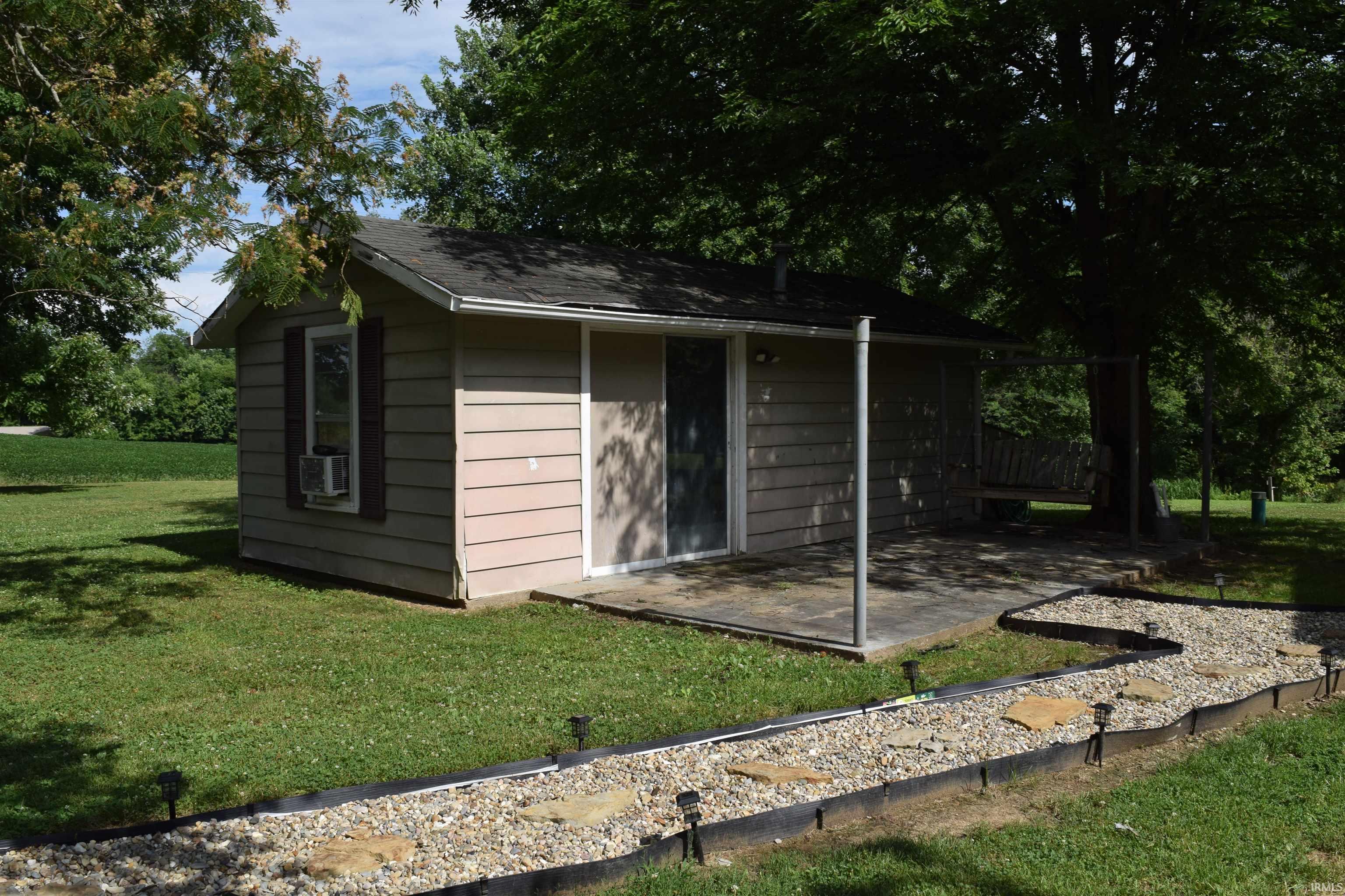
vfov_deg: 43.6
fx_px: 1121
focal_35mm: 30
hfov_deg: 61.9
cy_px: 448
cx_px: 672
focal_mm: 20
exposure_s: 1/200
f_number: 13
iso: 100
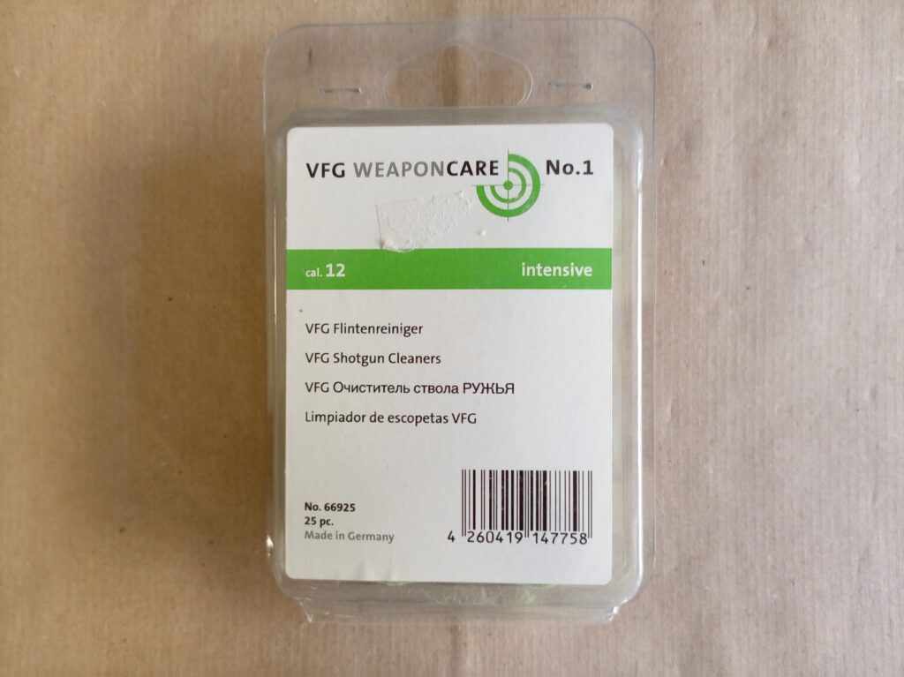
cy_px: 338
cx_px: 452
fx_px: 653
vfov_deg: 54.8
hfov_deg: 69.4
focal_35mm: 25
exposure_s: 1/25
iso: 180
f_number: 1.8
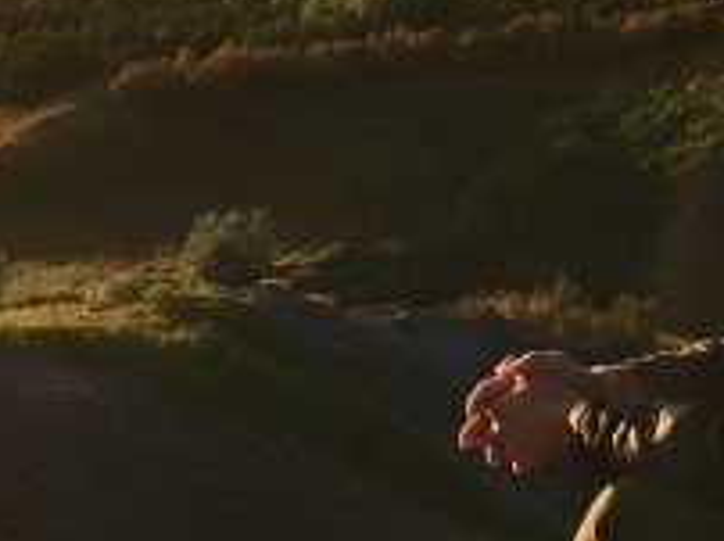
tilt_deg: -11.2
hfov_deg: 21.3
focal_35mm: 92
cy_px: 204
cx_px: 448
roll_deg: -2.0
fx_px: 1922
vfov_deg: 16.0
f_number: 2.2
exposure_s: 1/905
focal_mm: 4.15
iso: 25
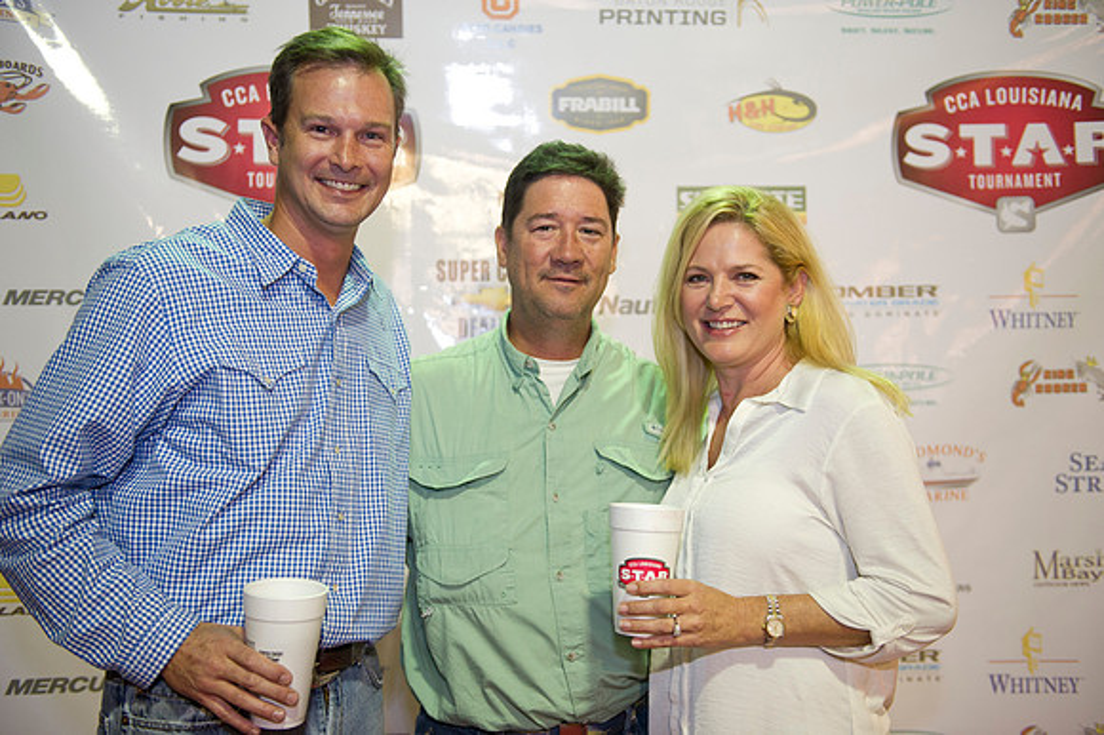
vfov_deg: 35.0
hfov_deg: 50.7
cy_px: 368
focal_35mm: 38
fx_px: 1165
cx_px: 552
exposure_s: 1/60
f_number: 2.8
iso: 1250
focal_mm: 38
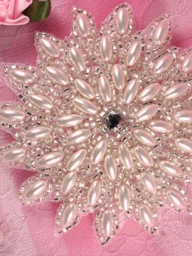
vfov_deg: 36.8
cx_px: 104
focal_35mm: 52
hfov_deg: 28.1
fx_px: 384
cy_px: 128
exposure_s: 1/350
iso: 80
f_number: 4.1
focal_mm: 6.5
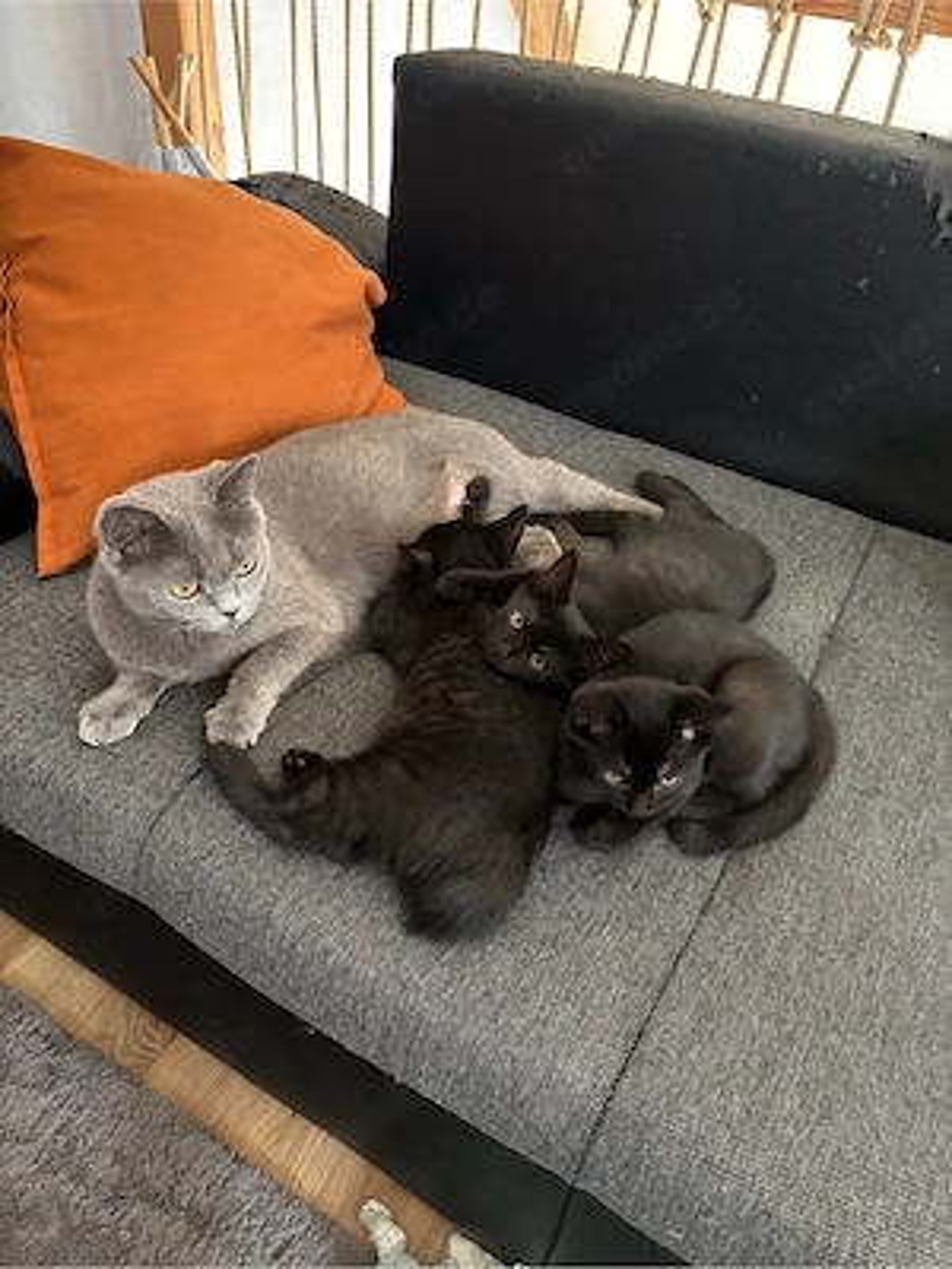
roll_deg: -6.1
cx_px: 476
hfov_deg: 53.1
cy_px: 634
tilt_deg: -39.1
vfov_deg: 67.3
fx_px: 953
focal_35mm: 26
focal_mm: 5.96
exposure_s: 1/30
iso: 640
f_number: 1.6
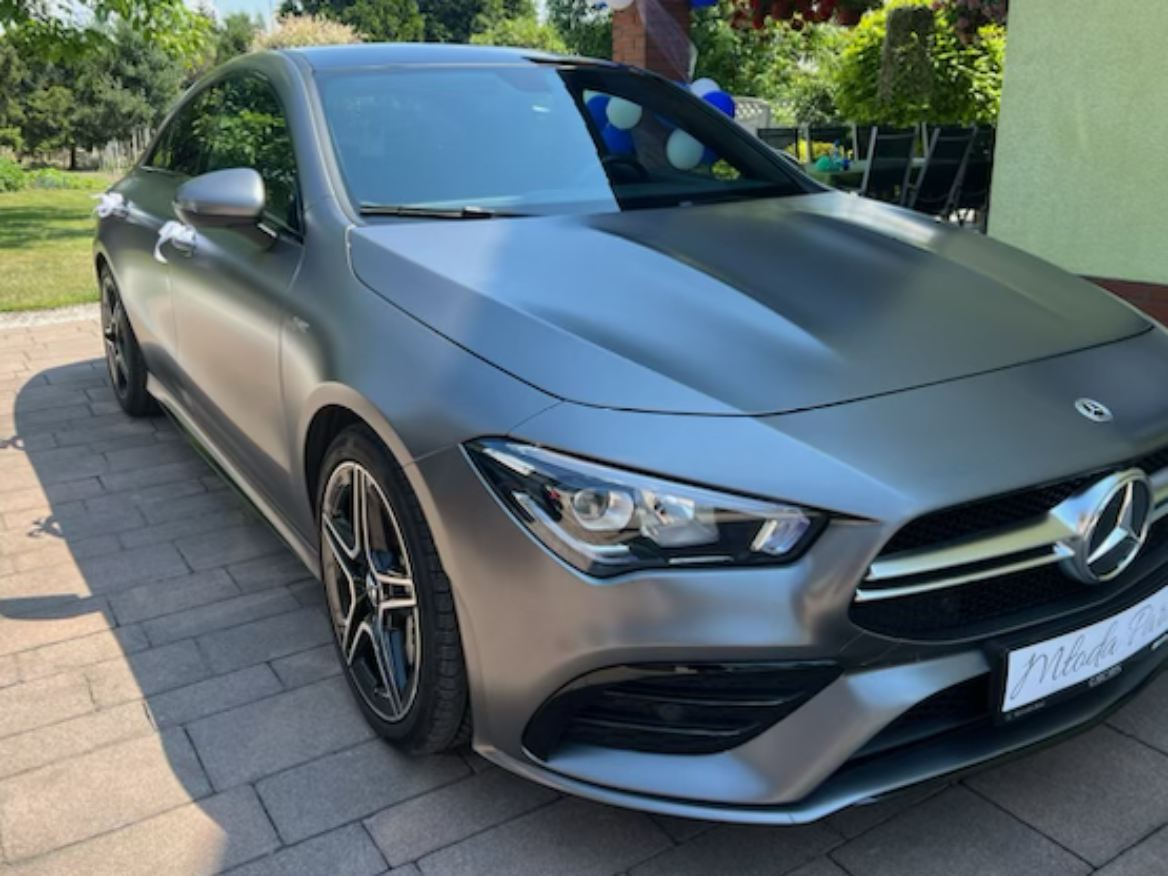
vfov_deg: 46.7
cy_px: 400
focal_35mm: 30
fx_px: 1012
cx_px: 596
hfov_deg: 60.0
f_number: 1.5
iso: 50
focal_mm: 5.7
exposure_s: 1/991
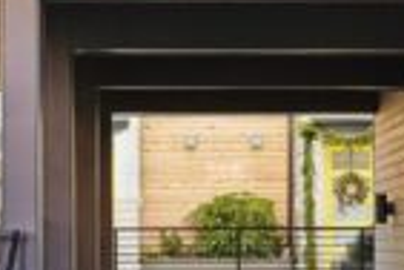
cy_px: 260
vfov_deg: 11.4
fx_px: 1335
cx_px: 192
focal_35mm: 119
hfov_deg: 17.2
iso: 400
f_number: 8
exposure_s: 1/90
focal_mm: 28
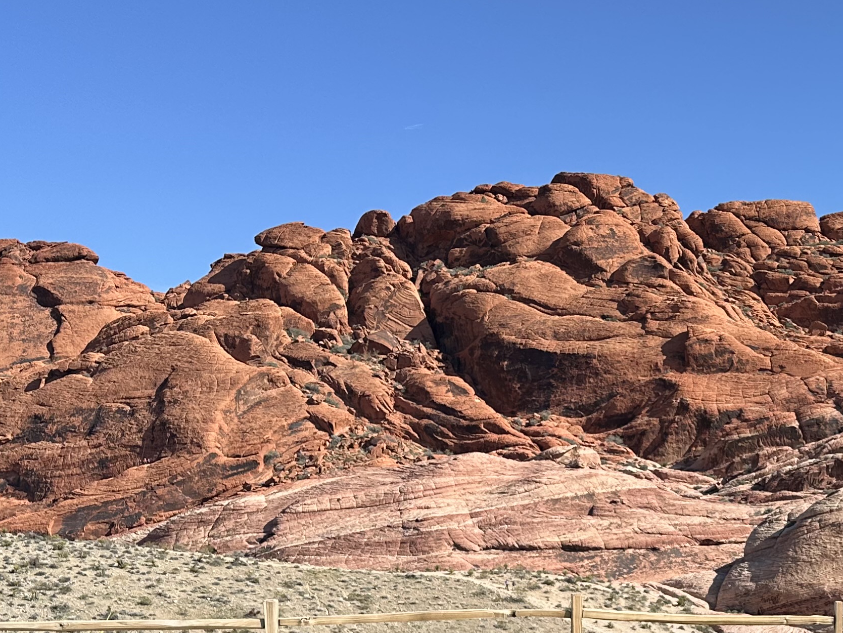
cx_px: 763
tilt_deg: -0.9
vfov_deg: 24.5
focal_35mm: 58
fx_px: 1412
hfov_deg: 31.6
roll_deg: +1.5
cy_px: 574
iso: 80
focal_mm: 6.86
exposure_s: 1/3717
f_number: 1.78
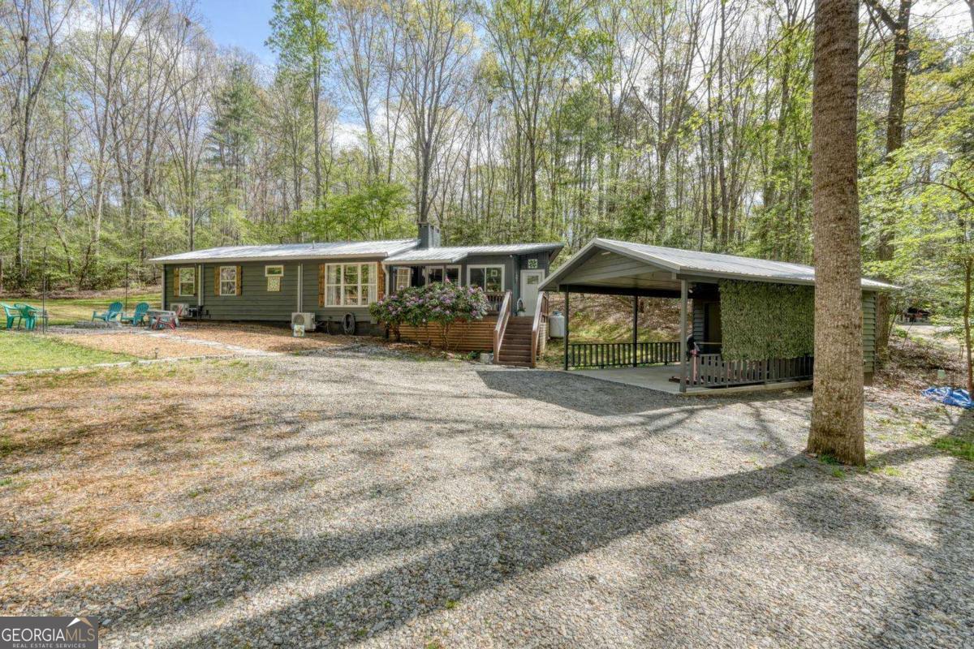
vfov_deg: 77.3
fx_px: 406
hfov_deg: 100.4
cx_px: 487
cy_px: 324
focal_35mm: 15
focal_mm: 10
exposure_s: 1/8
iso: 100
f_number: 9
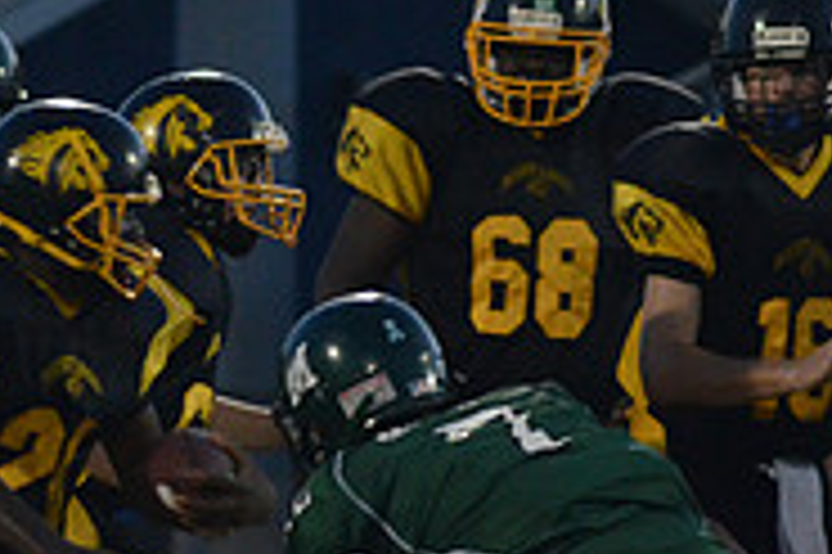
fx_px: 21728
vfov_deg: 1.5
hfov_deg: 2.2
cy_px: 320
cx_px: 279
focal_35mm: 941
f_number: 5.6
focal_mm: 200
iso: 3200
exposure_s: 1/320
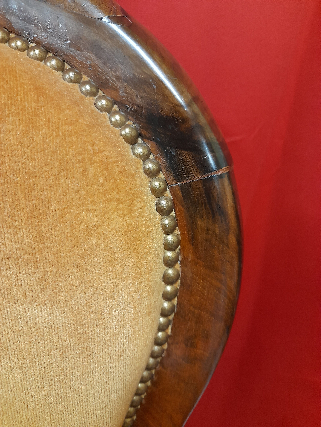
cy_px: 214
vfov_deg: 69.4
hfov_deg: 54.9
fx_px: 309
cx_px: 160
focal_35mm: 25
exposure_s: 1/33
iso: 400
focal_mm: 4.6
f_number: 2
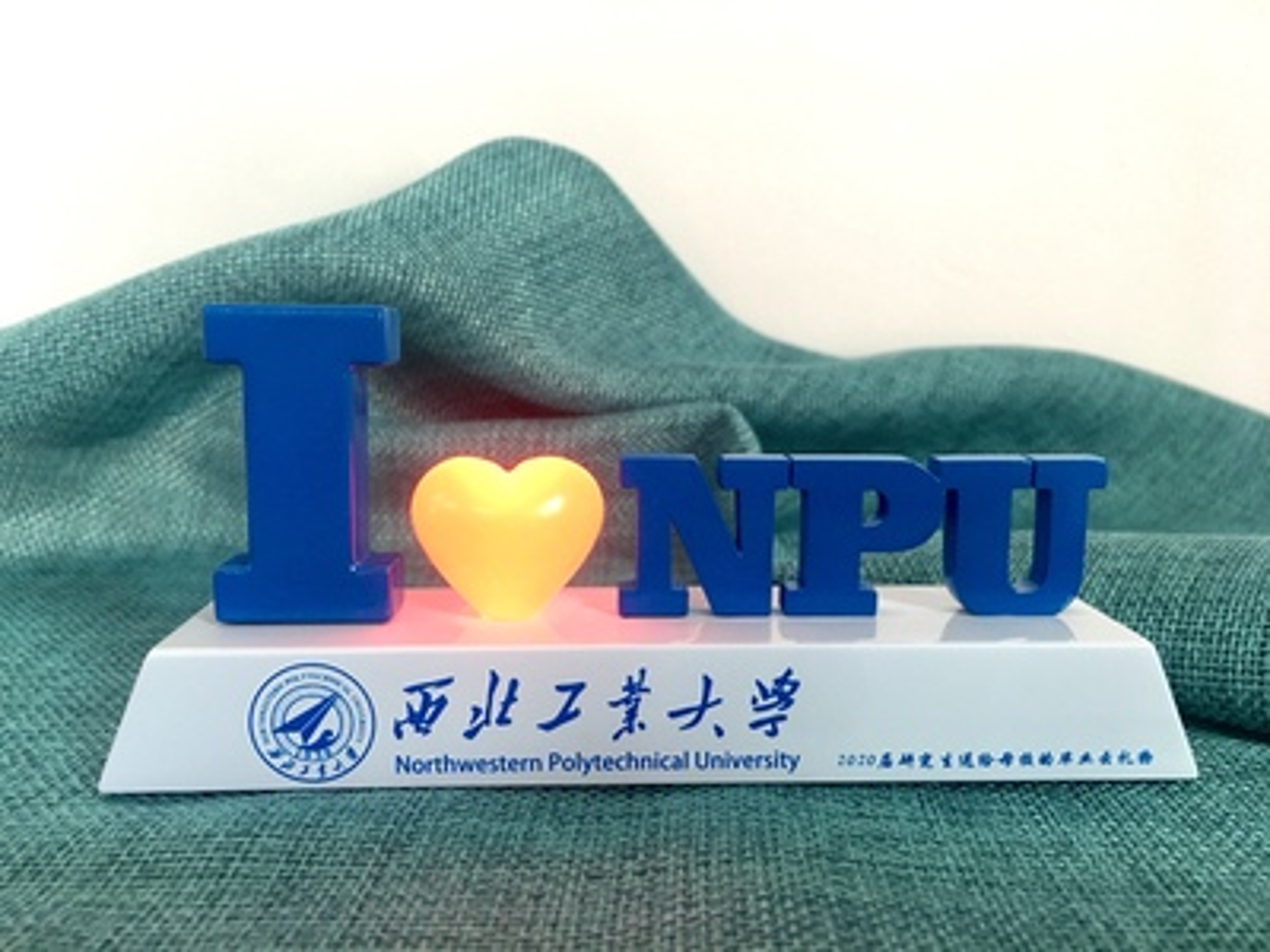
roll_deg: +0.2
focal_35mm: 29
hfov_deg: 61.7
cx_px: 635
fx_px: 1064
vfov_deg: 48.2
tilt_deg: -6.3
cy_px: 476
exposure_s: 1/17
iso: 64
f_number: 2.2
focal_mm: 4.15
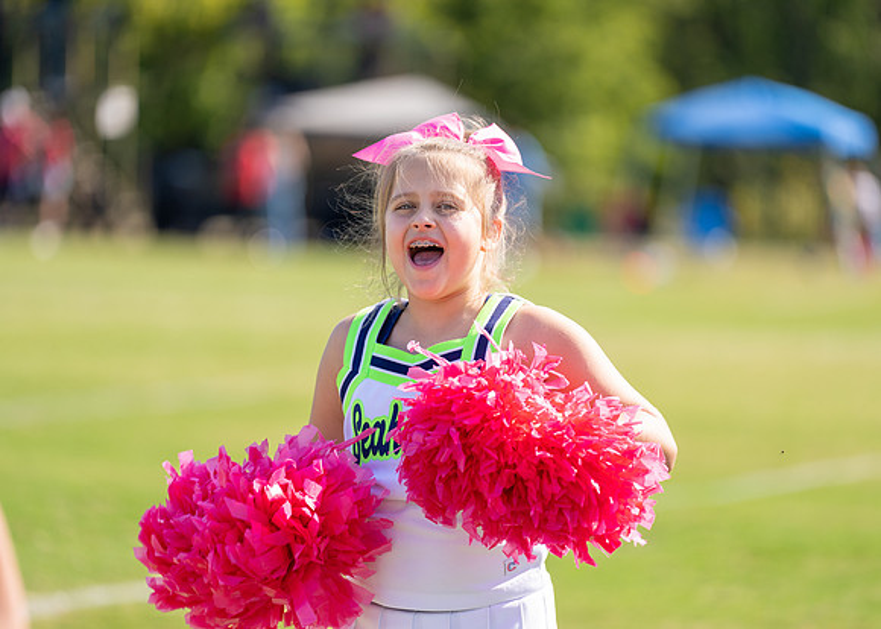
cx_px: 440
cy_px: 314
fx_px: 5242
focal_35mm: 210
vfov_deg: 6.9
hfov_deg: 9.6
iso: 100
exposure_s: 1/1000
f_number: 2.8
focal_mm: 200
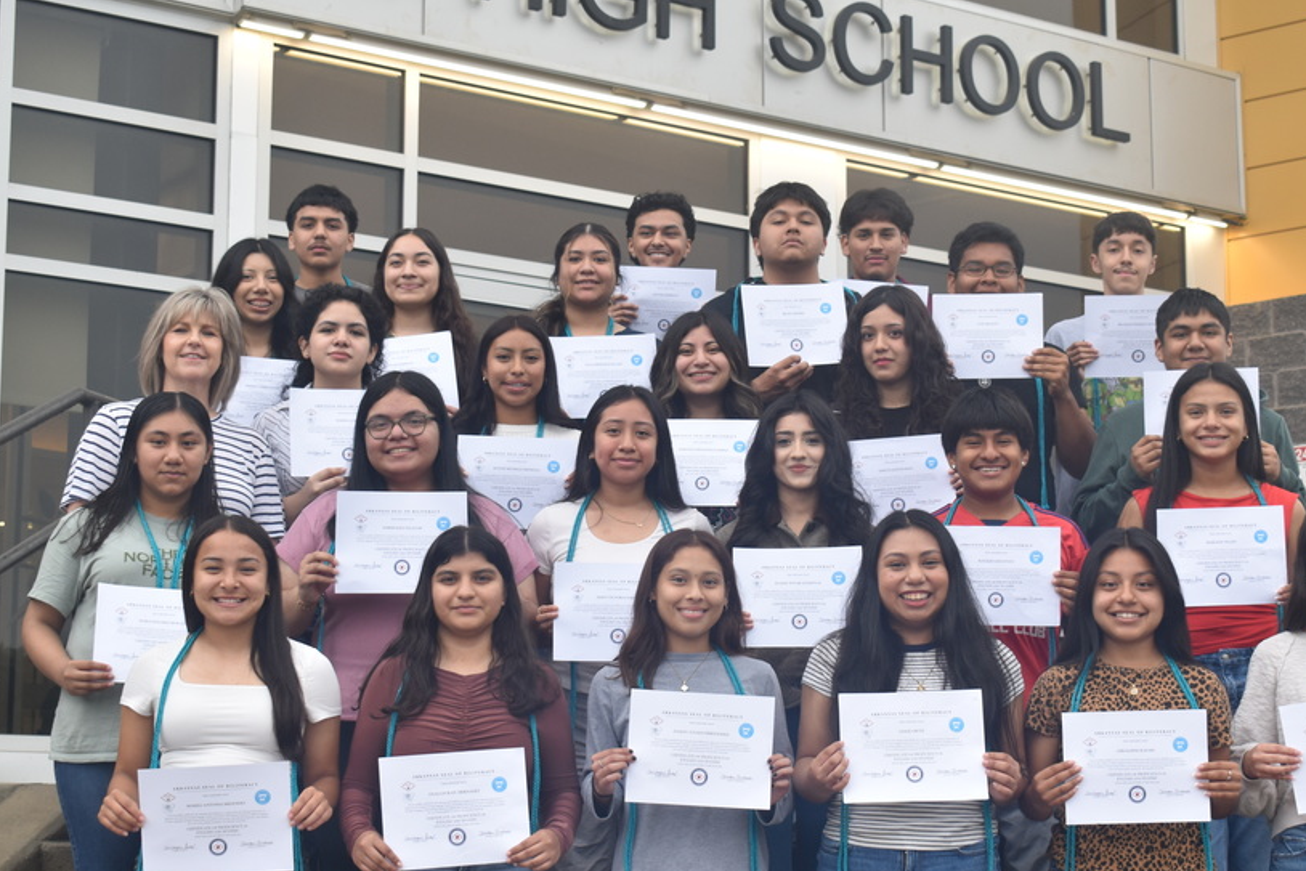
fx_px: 2540
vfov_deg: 19.5
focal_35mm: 70
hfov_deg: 28.8
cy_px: 468
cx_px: 693
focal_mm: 38
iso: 360
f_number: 5.6
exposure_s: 1/125
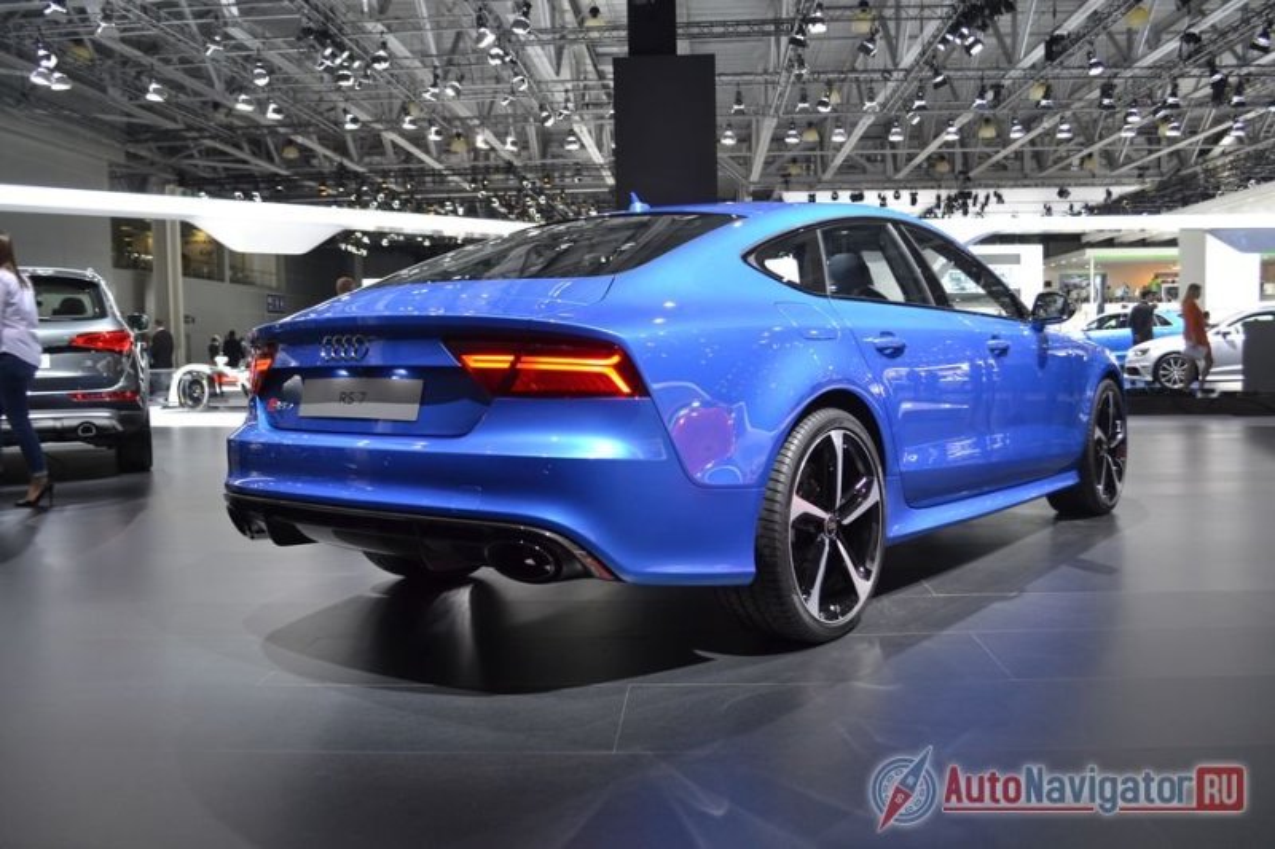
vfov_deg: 43.6
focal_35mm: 30
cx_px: 638
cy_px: 424
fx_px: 1062
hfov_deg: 61.9
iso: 500
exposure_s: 1/60
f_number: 3.8
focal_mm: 20
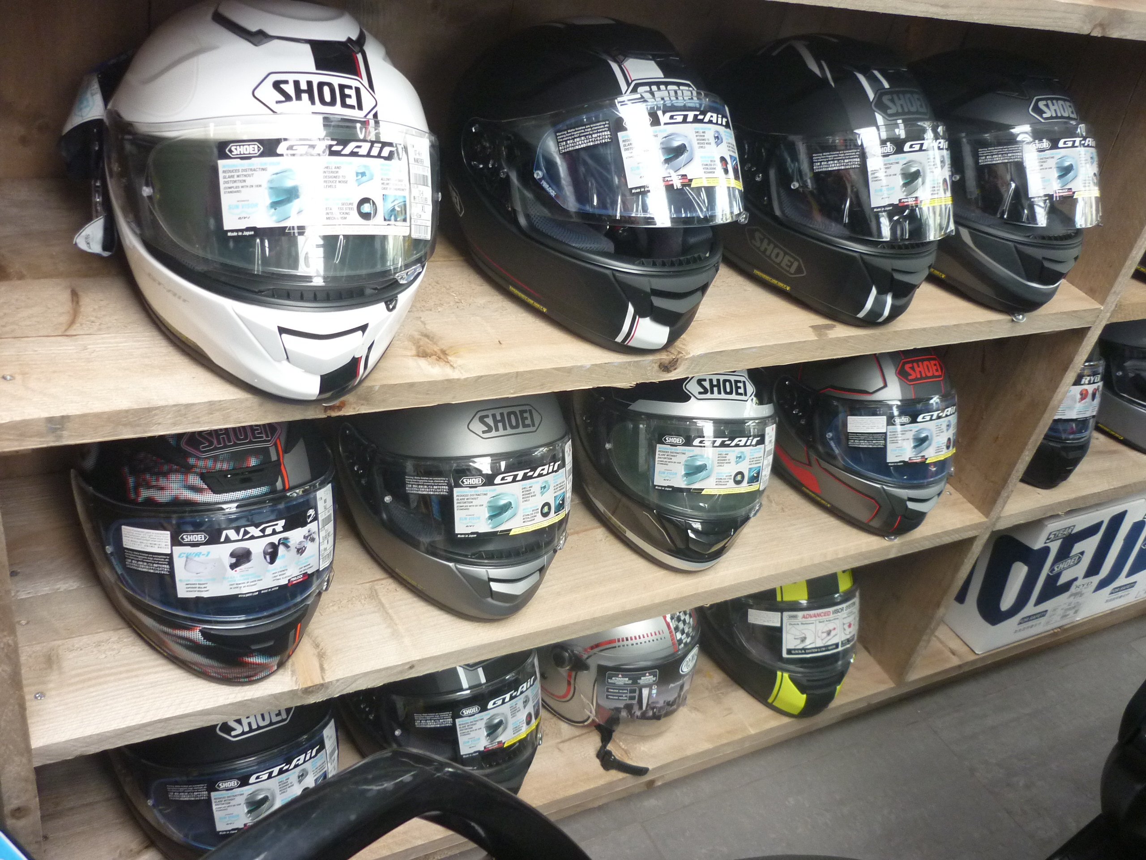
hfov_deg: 55.4
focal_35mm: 33
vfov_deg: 42.9
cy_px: 430
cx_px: 573
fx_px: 1093
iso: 250
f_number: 2.8
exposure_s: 1/30
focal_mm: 5.5
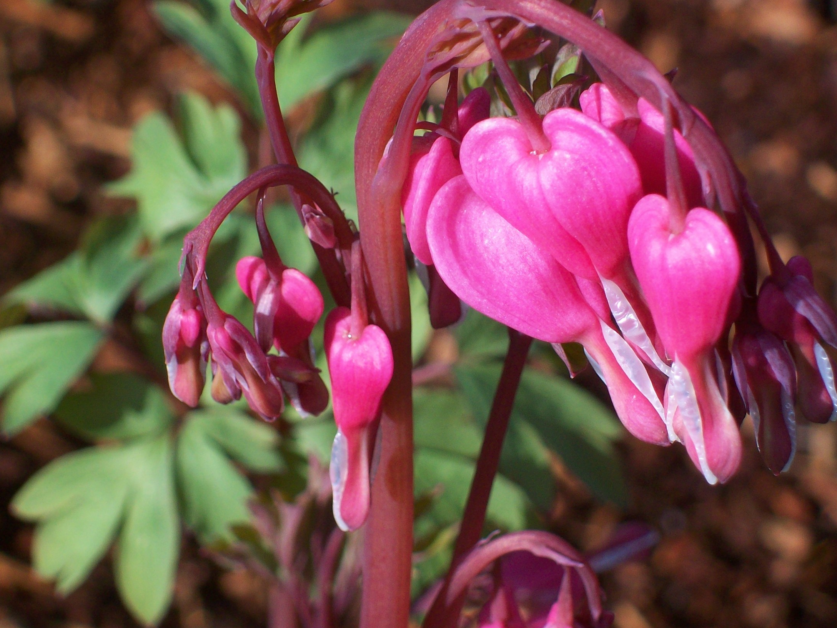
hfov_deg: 15.9
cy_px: 281
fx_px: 2998
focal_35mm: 124
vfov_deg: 12.0
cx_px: 430
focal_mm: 18
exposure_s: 1/375
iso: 80
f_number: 4.8
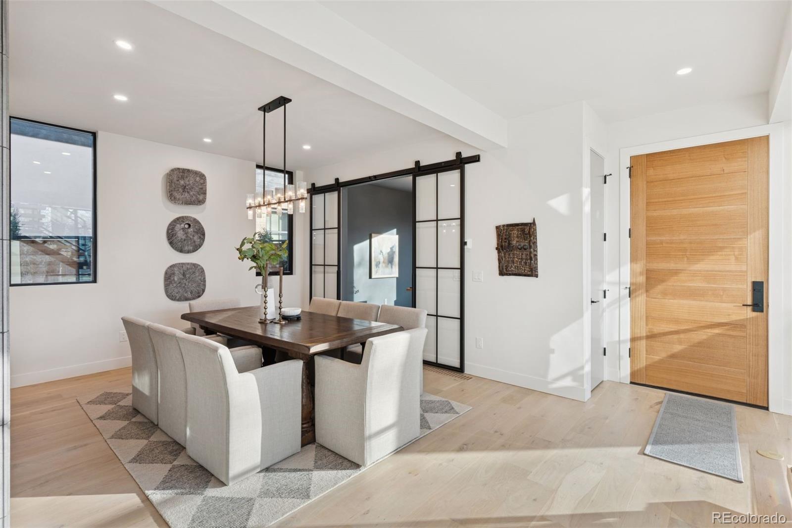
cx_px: 396
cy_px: 264
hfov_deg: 93.3
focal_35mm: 17
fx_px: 374
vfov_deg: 70.4
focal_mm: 17
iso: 400
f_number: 8
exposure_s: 1/30
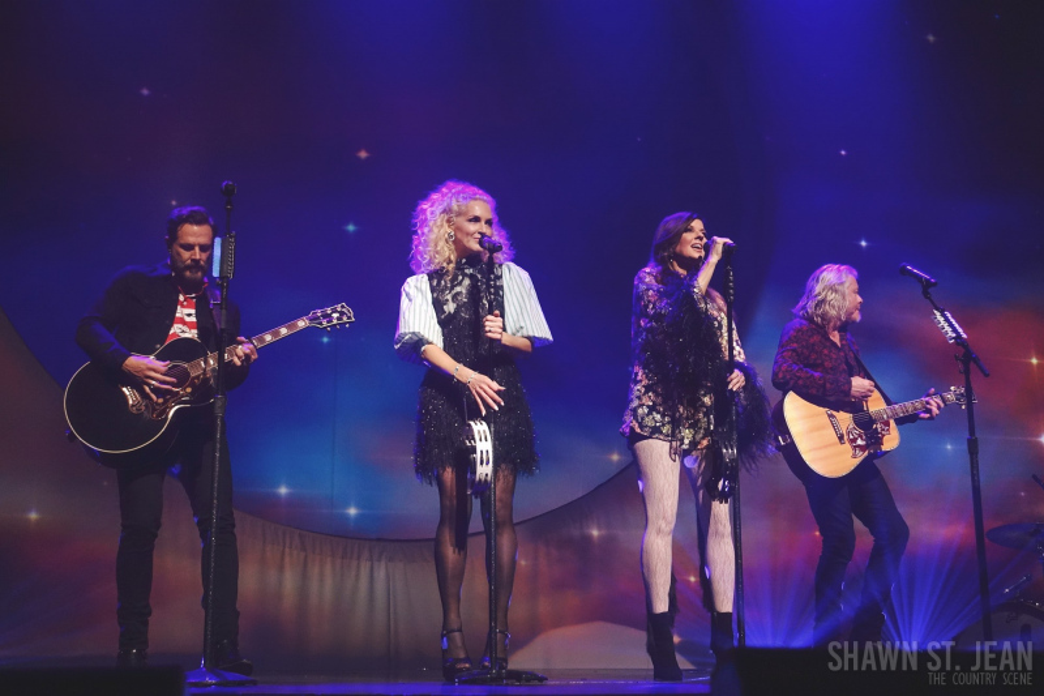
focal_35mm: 46
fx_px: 1334
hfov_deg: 42.8
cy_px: 348
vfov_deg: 29.2
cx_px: 522
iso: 1250
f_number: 2.8
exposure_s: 1/60
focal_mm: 16.84
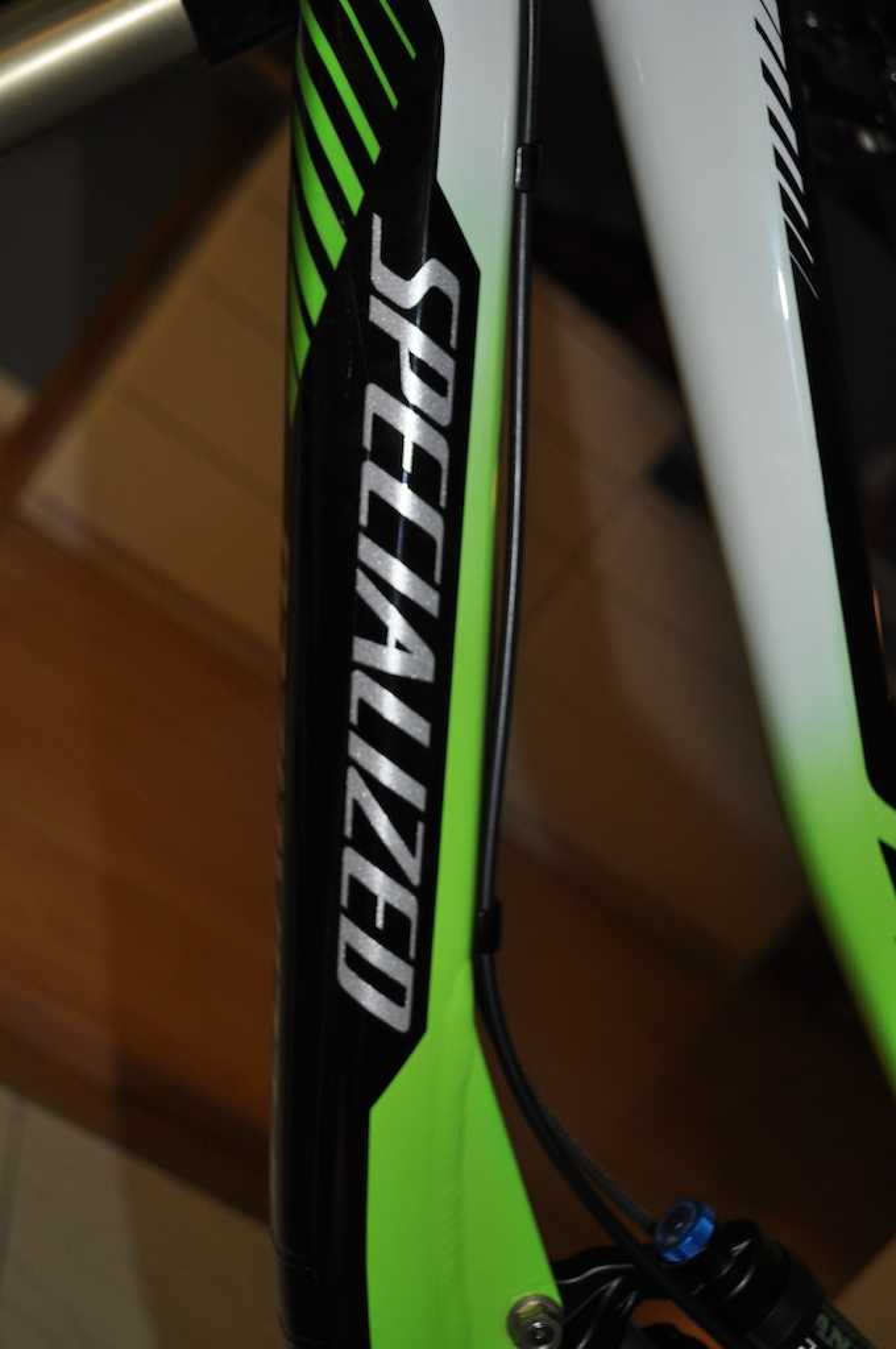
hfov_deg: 30.8
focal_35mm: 44
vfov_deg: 45.0
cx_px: 448
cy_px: 674
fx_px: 1628
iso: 400
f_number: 4.5
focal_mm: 29
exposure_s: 1/60
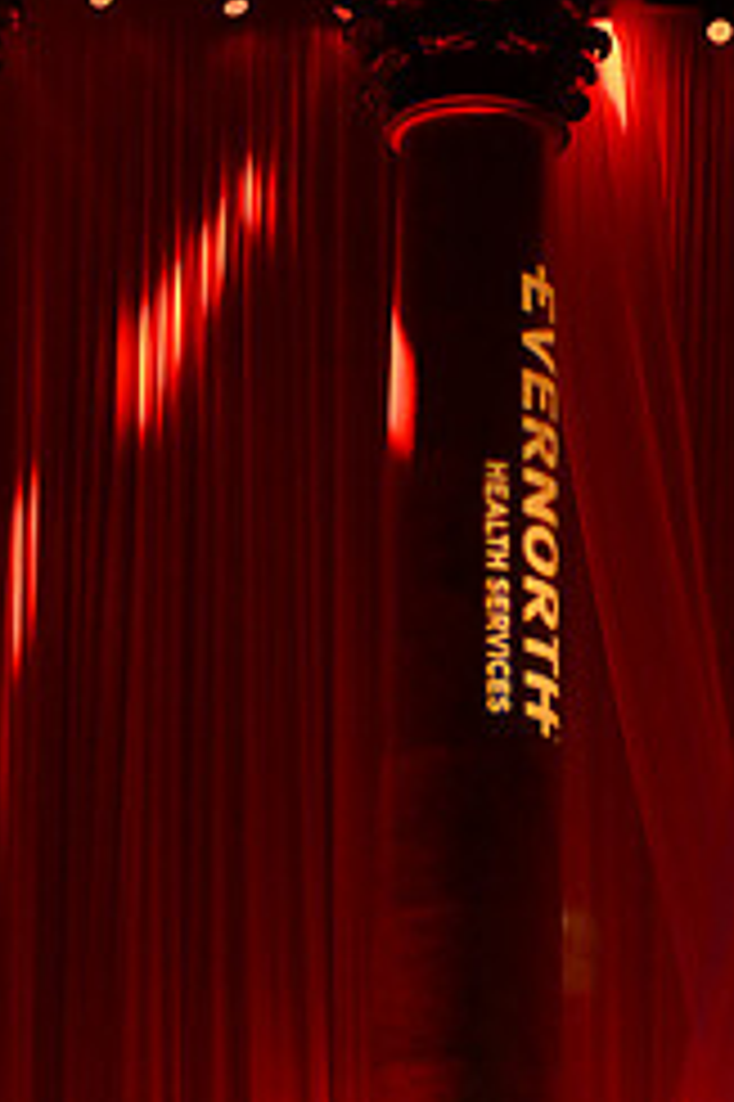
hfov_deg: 12.4
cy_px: 711
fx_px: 3338
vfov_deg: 18.7
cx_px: 741
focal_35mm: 109
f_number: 4
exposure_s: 1/200
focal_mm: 46
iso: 1600
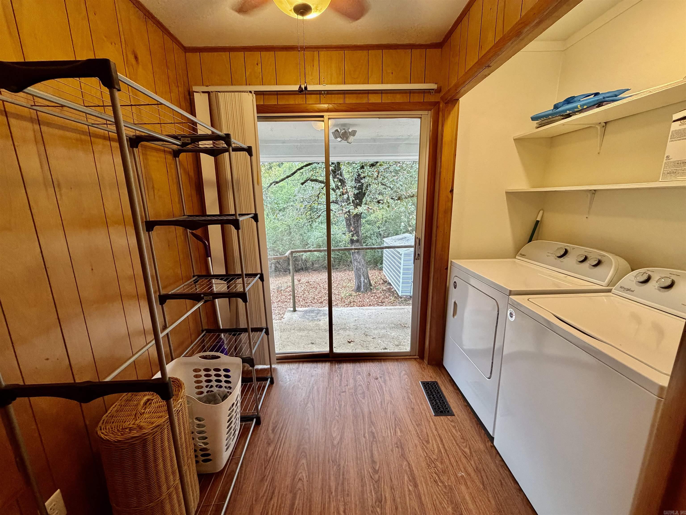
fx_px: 277
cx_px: 343
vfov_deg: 85.7
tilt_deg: -13.2
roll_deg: +1.1
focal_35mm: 14
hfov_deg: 102.1
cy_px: 258
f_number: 2.2
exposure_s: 1/120
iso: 250
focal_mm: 2.22
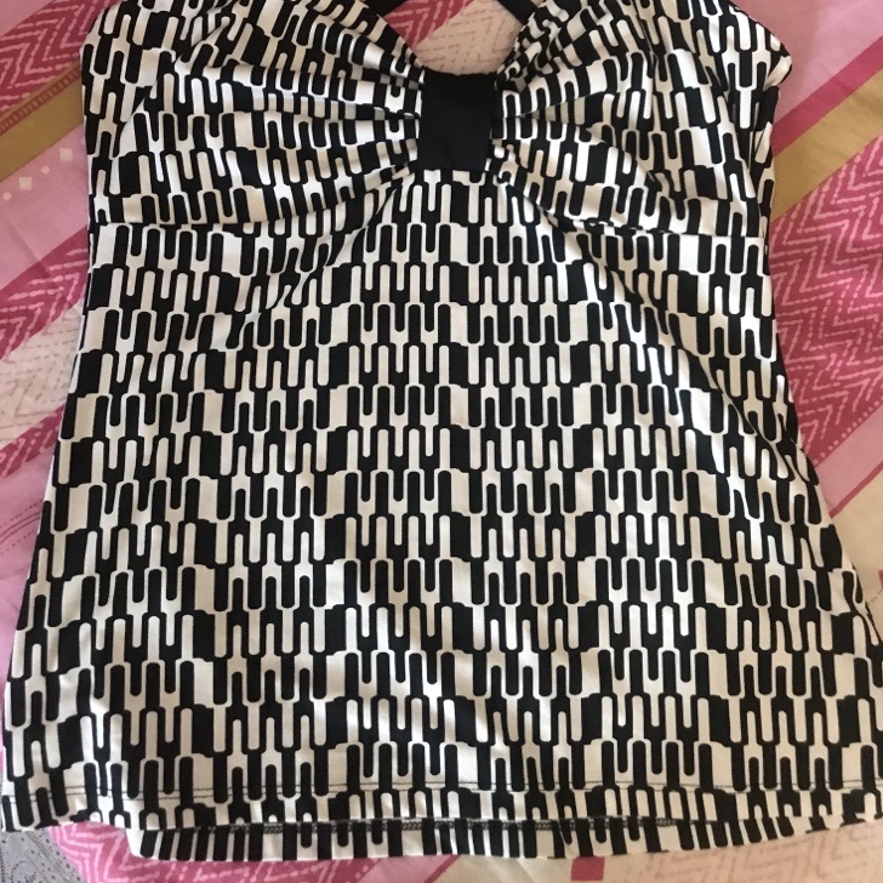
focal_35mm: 34
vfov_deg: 47.8
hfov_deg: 48.5
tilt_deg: -79.5
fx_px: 981
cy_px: 313
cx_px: 440
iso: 80
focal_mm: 3.99
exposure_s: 1/7
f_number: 1.8
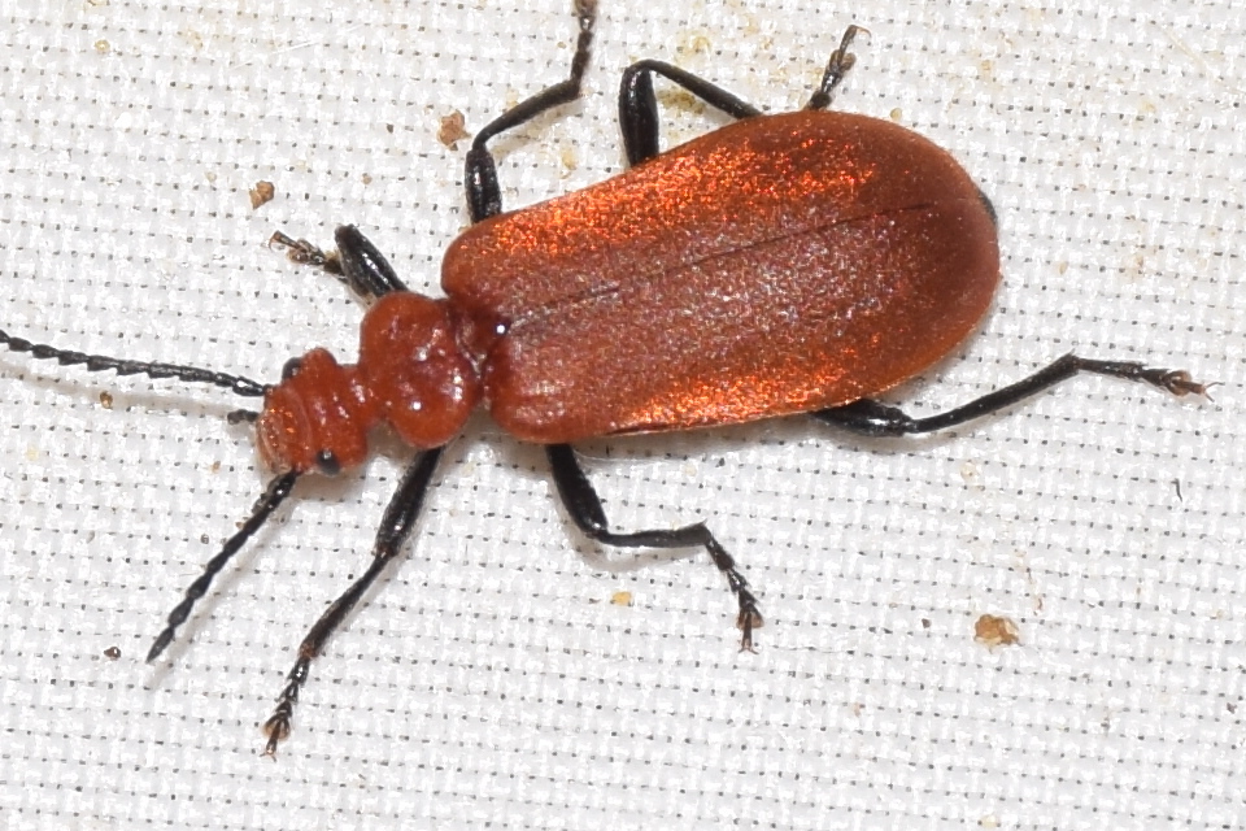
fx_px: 7268
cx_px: 623
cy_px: 416
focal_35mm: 210
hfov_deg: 9.8
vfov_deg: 6.5
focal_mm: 140
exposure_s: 1/160
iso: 100
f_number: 11
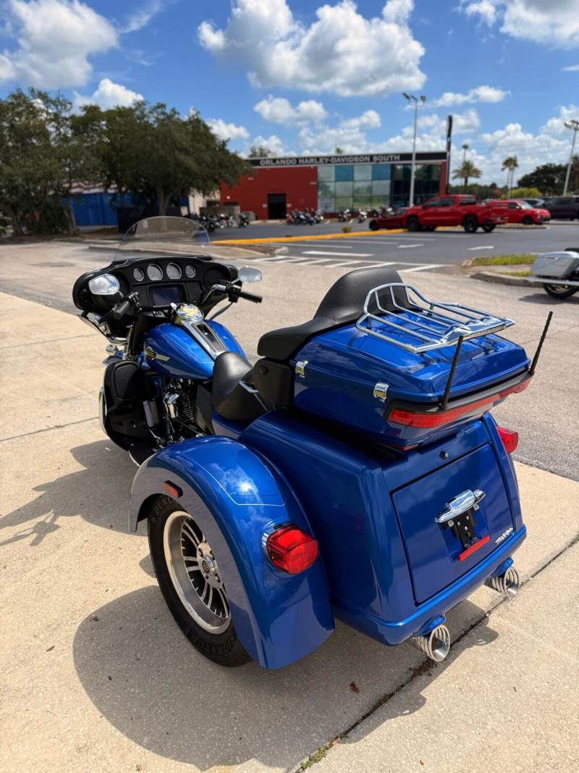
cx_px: 290
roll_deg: +0.9
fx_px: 535
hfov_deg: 56.8
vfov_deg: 71.6
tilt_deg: -16.6
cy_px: 386
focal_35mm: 24
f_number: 1.78
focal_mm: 6.76
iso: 100
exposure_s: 1/3759
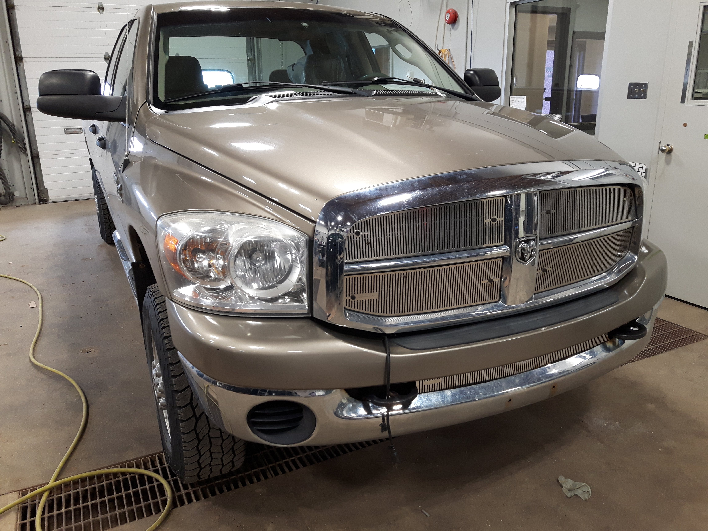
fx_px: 634
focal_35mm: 31
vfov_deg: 45.4
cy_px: 266
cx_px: 354
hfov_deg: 58.4
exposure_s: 1/33
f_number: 1.9
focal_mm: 3.7
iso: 80
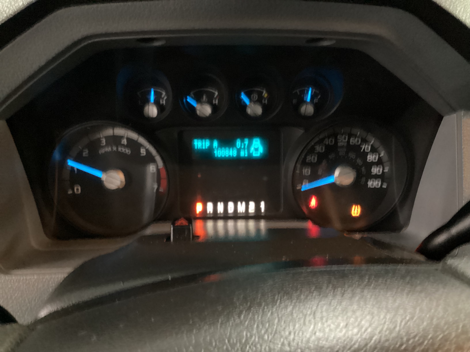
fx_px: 421
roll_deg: -0.5
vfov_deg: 45.4
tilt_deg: -29.8
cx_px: 235
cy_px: 176
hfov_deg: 58.4
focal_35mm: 31
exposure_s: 1/15
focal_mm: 3.3
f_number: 2.4
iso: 800
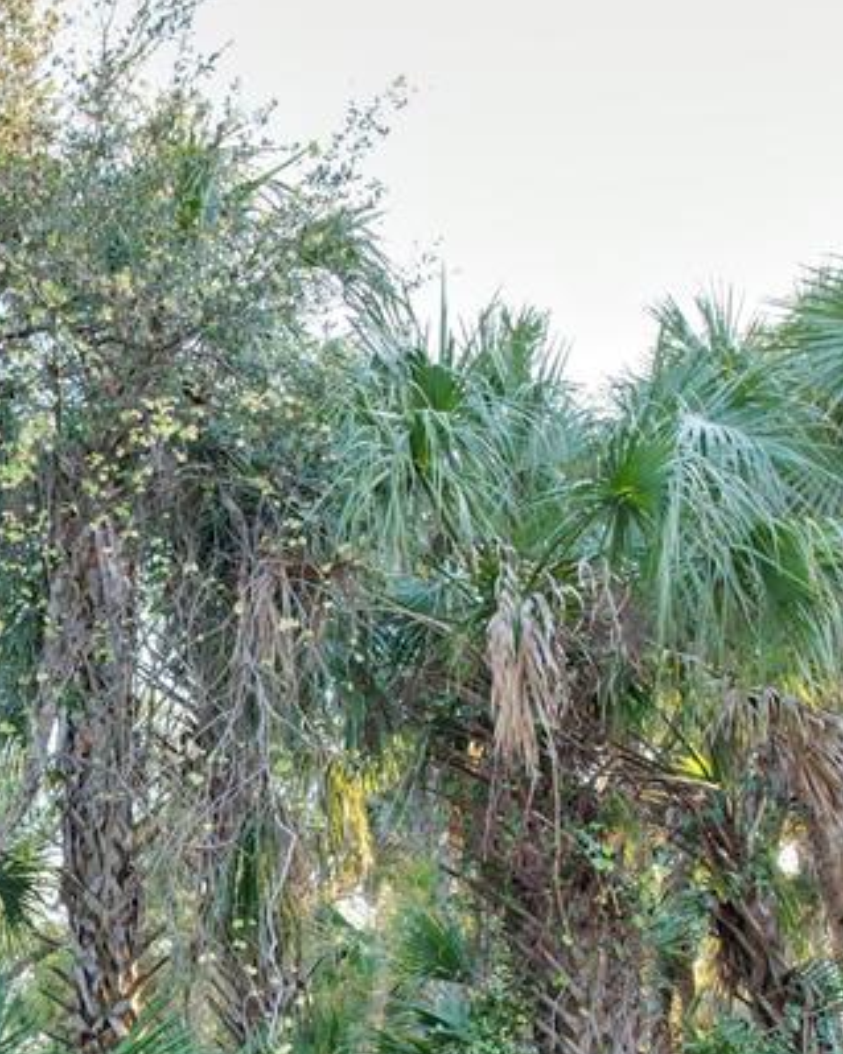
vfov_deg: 34.5
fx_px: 1654
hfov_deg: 26.4
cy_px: 803
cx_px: -79
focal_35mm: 53
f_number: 2.8
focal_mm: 8.38
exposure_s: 1/120
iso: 100
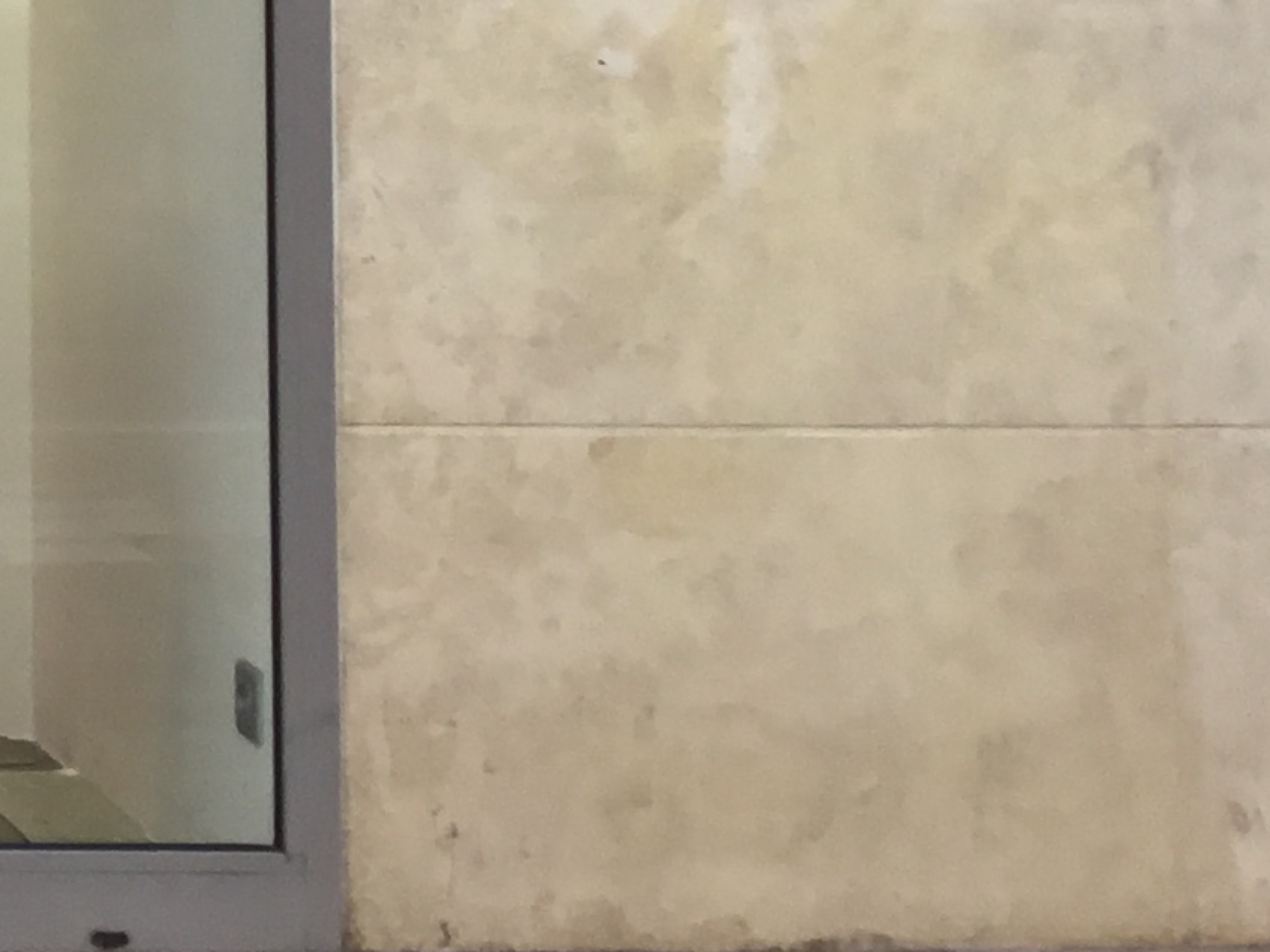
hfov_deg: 14.6
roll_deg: +0.3
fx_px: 4402
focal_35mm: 120
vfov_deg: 12.0
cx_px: -940
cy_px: -280
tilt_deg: +1.3
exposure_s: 1/405
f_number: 2.4
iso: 25
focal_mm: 3.3
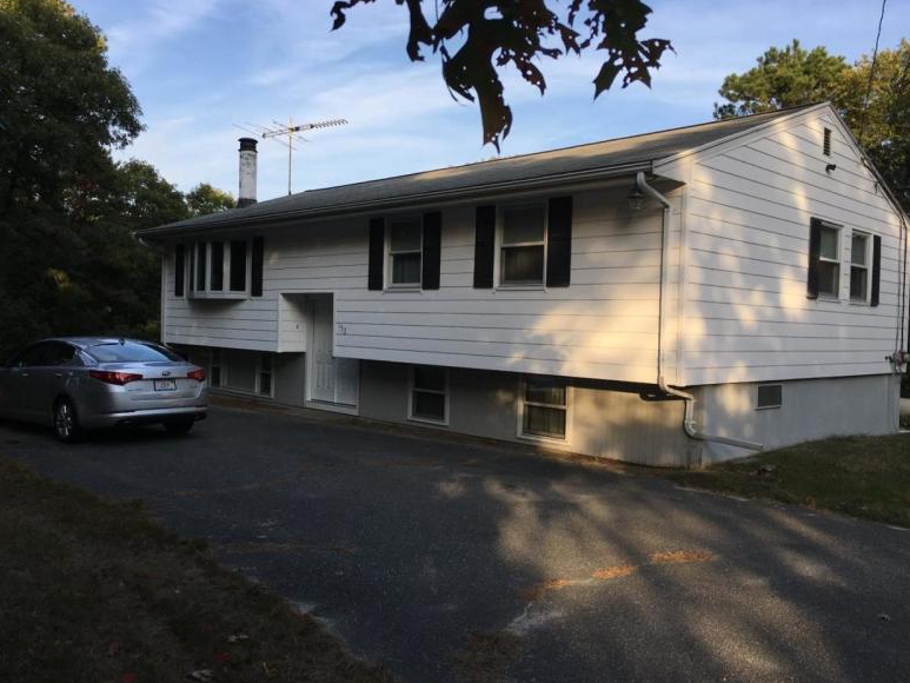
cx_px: 458
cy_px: 335
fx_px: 789
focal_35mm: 30
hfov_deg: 60.0
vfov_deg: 46.8
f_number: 2.2
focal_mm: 4.15
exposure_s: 1/578
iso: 25
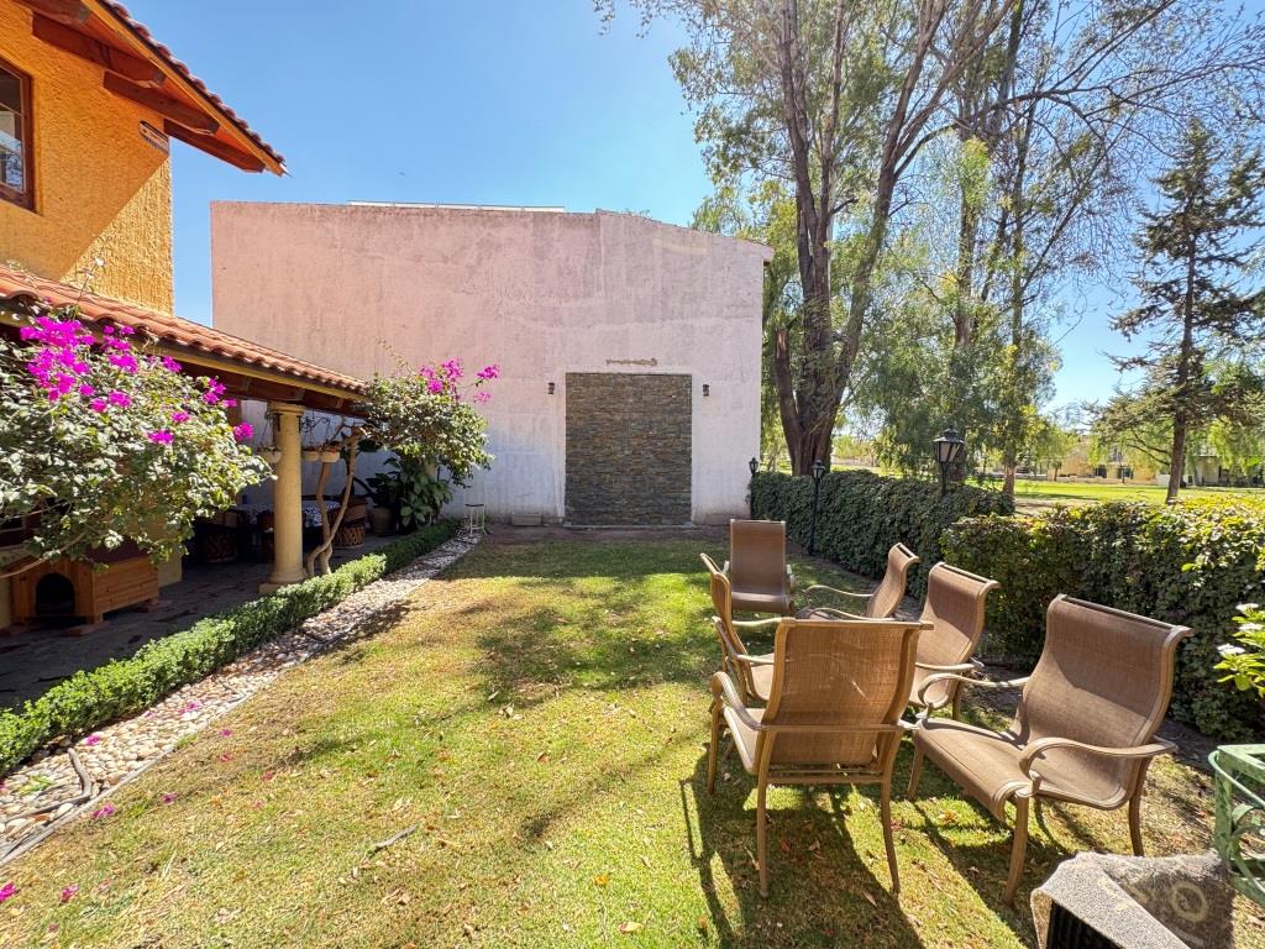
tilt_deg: -1.8
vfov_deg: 85.7
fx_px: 512
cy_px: 474
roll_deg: -0.1
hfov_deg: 102.1
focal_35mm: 14
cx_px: 632
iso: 40
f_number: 2.2
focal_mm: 2.22
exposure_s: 1/117
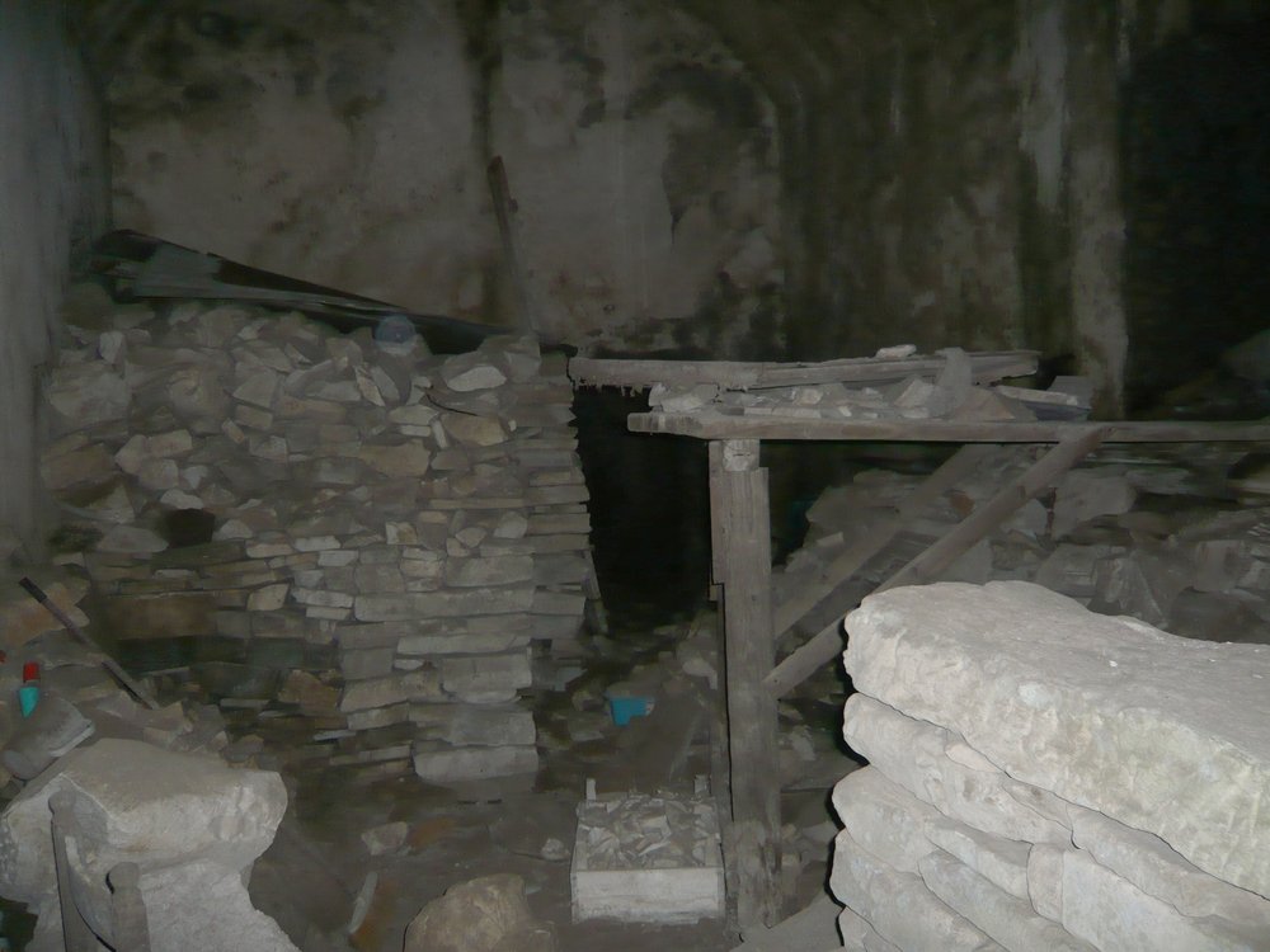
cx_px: 635
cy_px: 476
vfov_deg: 49.7
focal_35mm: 28
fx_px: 1027
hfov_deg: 63.4
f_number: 2.8
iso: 100
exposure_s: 1/30
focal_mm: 4.6
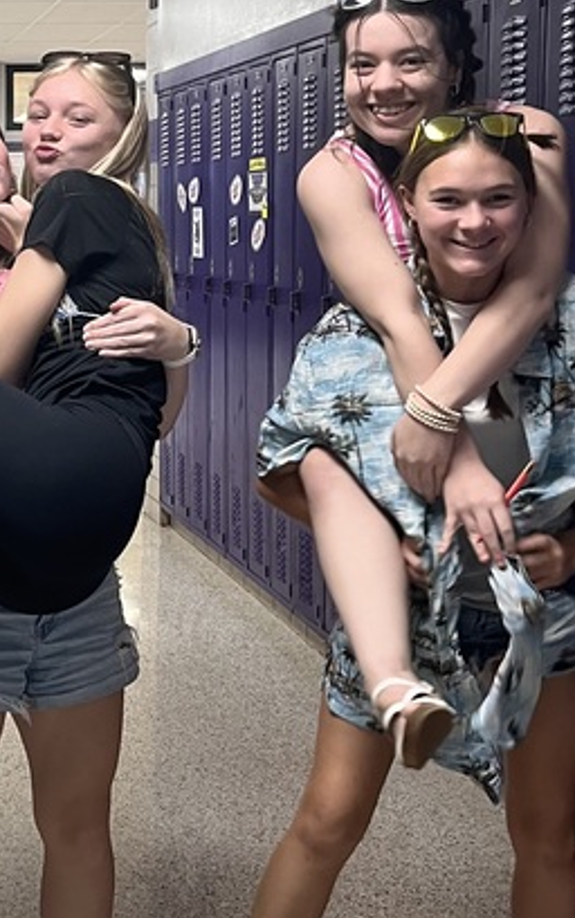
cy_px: 462
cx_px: -110
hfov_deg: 18.0
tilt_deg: -7.2
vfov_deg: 29.8
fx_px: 1728
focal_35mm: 69
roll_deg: +0.6
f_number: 1.6
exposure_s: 1/60
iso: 100
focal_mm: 5.1
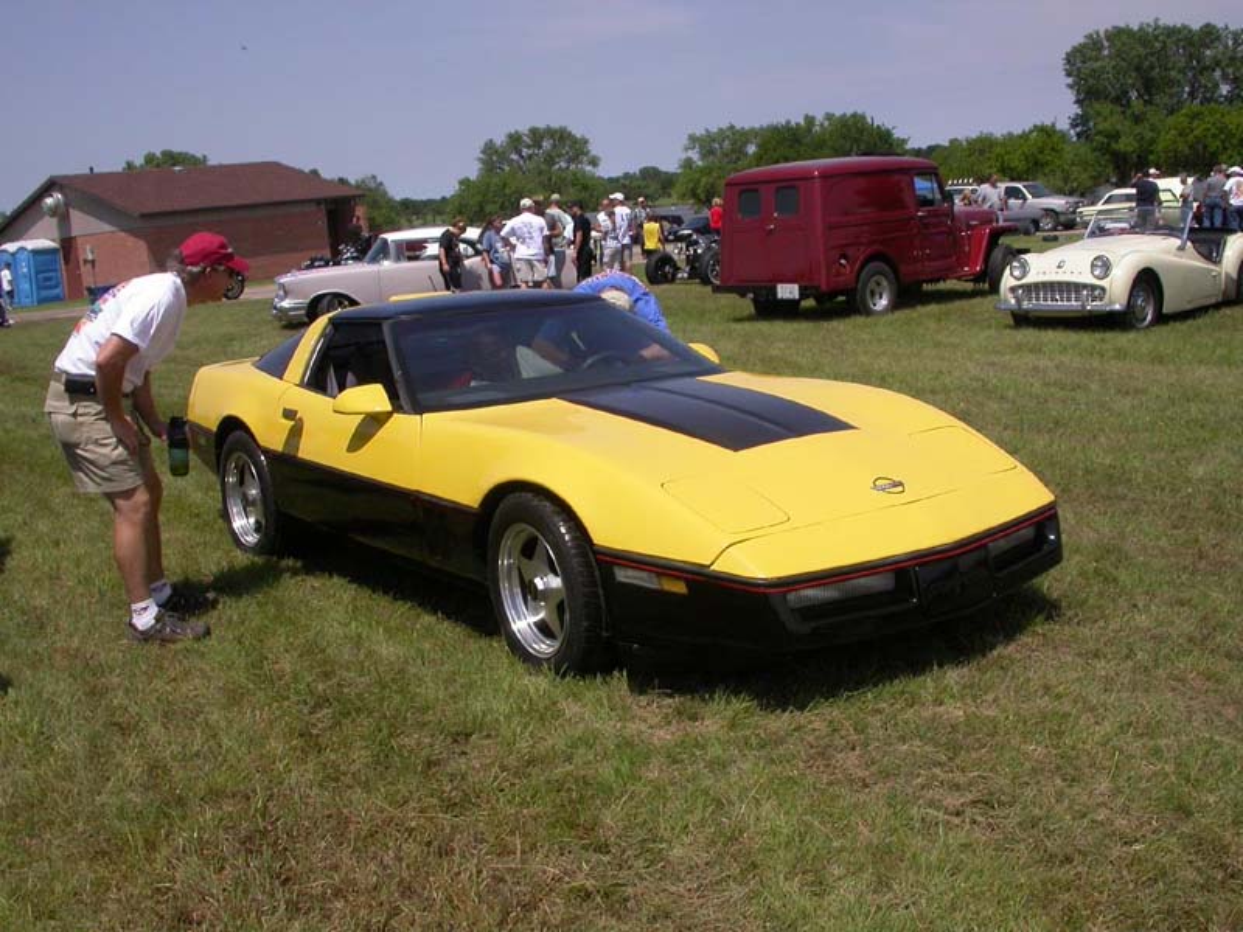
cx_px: 622
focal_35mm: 38
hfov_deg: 49.0
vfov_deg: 37.7
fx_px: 1365
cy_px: 466
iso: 100
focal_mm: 7.85
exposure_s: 1/491
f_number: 7.5
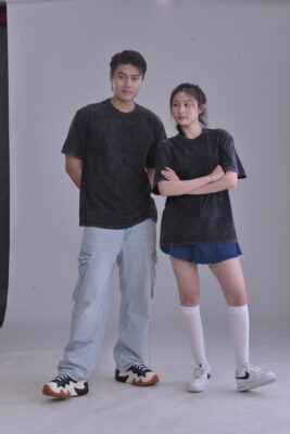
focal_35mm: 70
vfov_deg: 28.8
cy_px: 217
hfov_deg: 19.5
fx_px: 845
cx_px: 145
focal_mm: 70
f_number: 9
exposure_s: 1/200
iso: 500
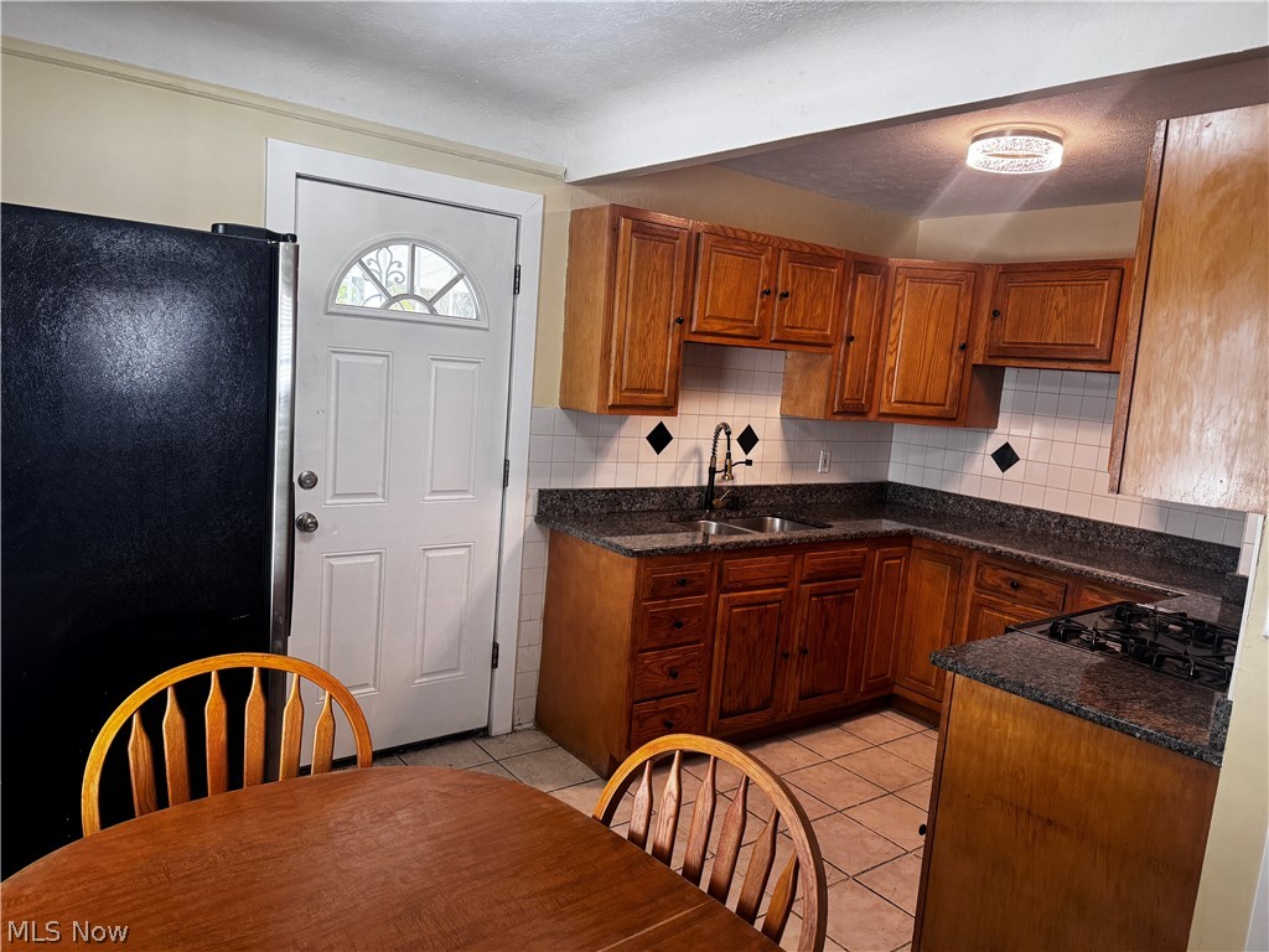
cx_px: 634
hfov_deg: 71.6
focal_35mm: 24
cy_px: 476
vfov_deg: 56.8
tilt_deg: -8.0
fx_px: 880
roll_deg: -4.7
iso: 160
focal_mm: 6.76
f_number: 1.78
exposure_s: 1/120
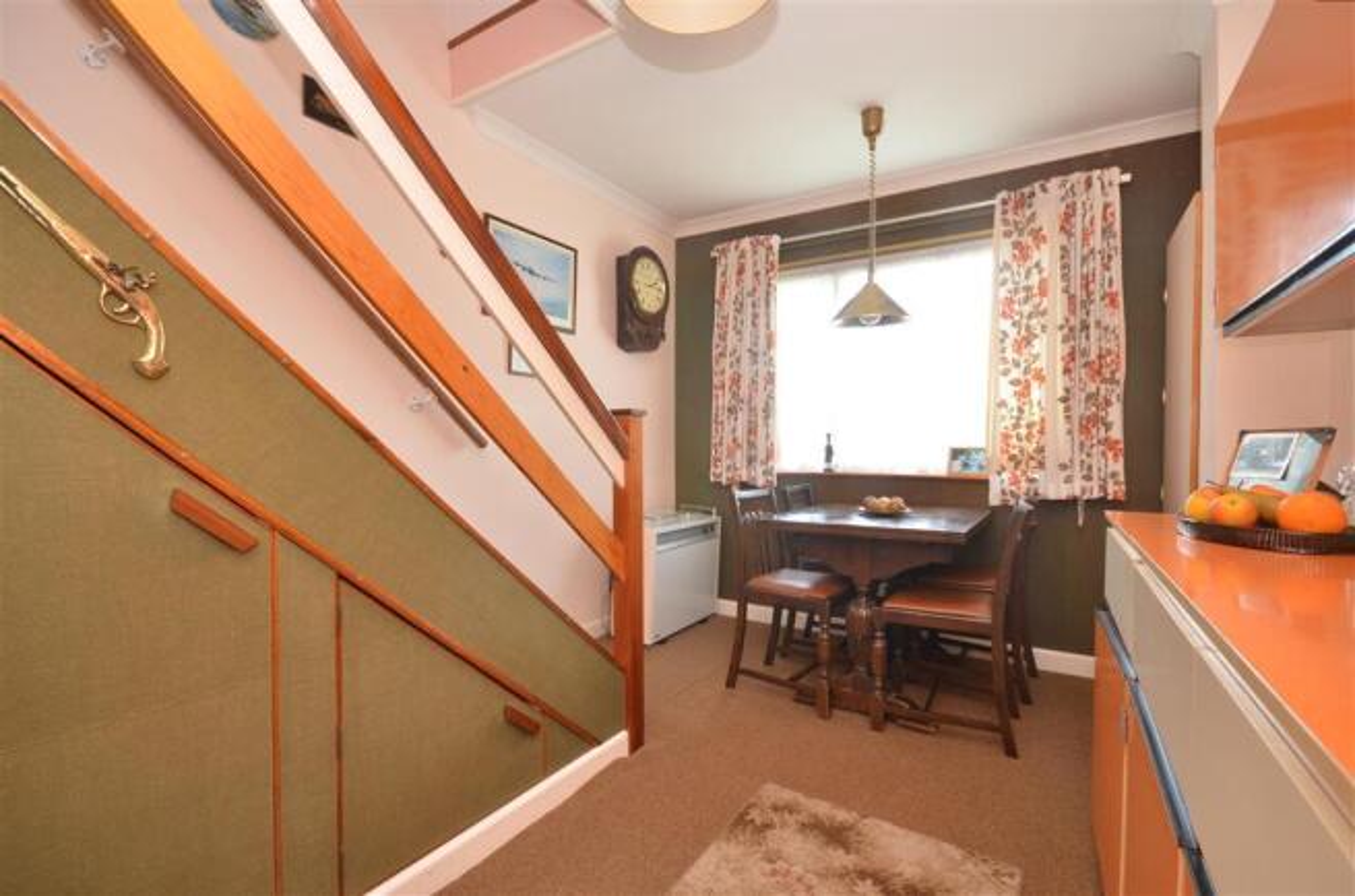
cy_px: 448
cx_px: 678
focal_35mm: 15
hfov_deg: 100.5
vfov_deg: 77.0
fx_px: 563
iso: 500
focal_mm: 10
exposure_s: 1/10
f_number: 9
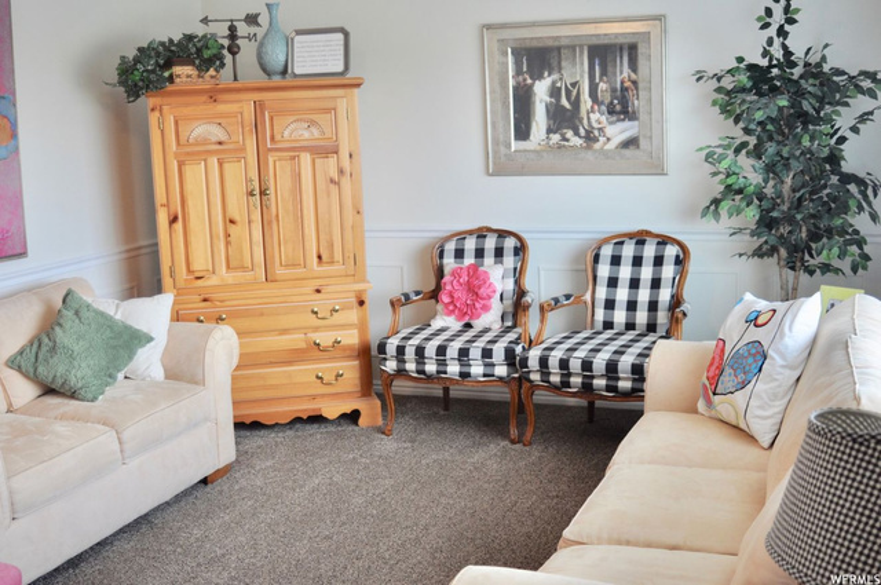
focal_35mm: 42
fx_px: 1027
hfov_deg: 46.5
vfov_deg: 31.8
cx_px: 440
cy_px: 292
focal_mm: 28
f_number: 4
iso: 400
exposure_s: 1/60
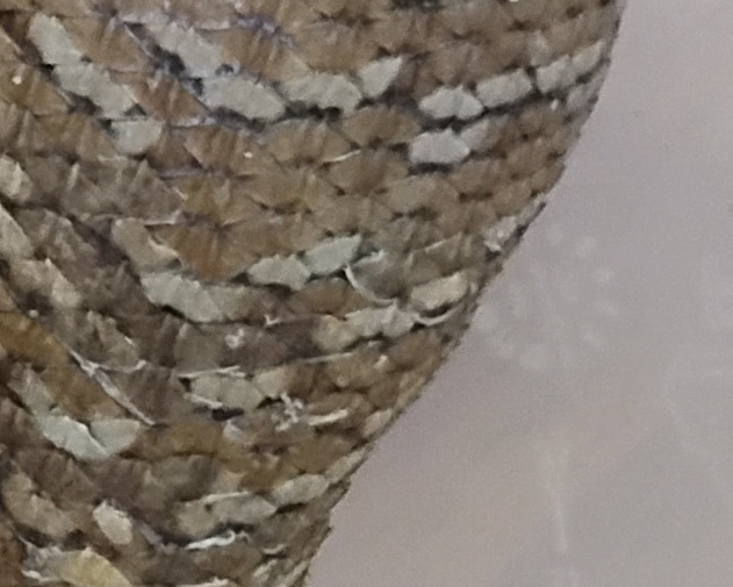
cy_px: -55
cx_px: -818
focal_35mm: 177
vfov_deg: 8.7
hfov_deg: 10.0
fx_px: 3840
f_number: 1.8
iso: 1731
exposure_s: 1/30
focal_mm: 4.26
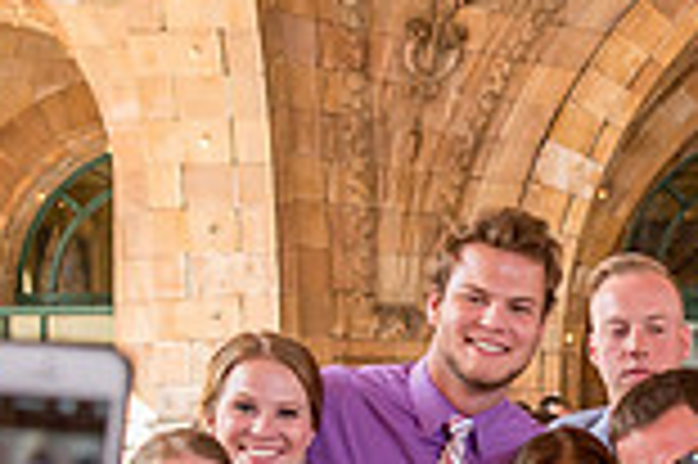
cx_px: 482
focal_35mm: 90
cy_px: 453
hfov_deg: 22.5
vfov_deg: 14.9
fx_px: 1743
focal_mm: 24
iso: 1600
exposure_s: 1/1600
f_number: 2.8
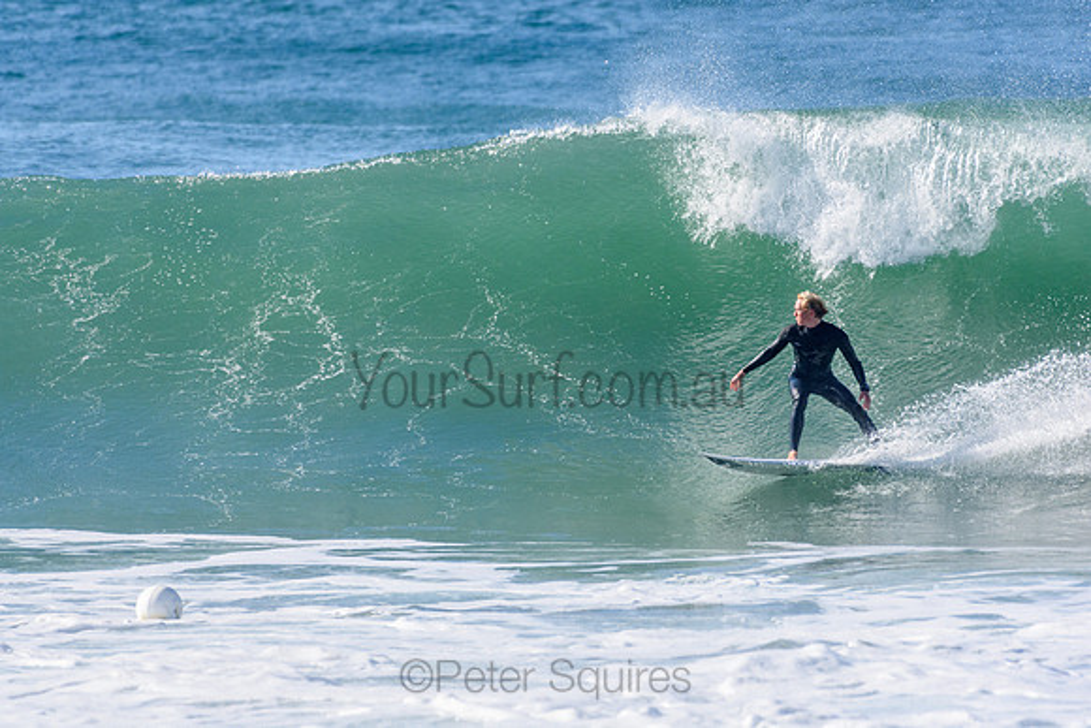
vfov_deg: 1.8
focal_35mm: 750
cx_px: 546
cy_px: 364
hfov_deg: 2.7
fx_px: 22733
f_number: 5.6
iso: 360
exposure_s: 1/2000
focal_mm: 500
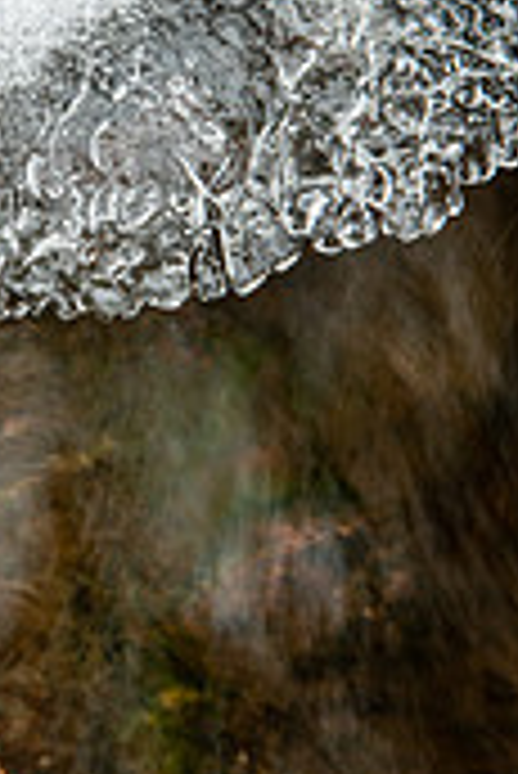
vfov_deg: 3.9
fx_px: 11286
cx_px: 32
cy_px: 198
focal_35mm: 524
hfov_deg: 2.6
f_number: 16
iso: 64
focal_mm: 200
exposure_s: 1/4
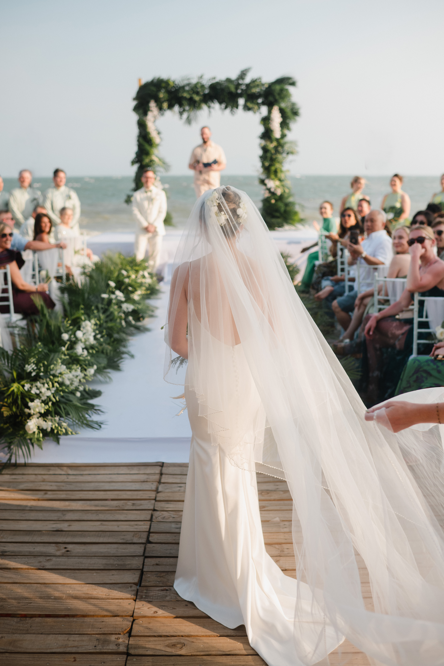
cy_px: 333
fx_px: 647
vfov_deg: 54.4
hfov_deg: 37.9
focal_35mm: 35
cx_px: 222
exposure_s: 1/5000
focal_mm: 35
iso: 640
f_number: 2.5
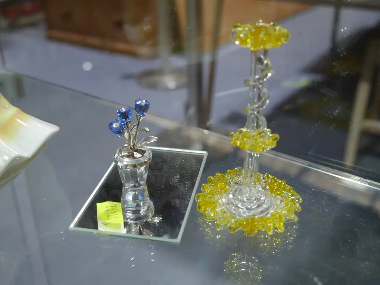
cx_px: 190
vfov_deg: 36.0
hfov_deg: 46.8
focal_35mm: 40
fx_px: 439
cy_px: 142
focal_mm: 20
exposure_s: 1/60
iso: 400
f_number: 4.4
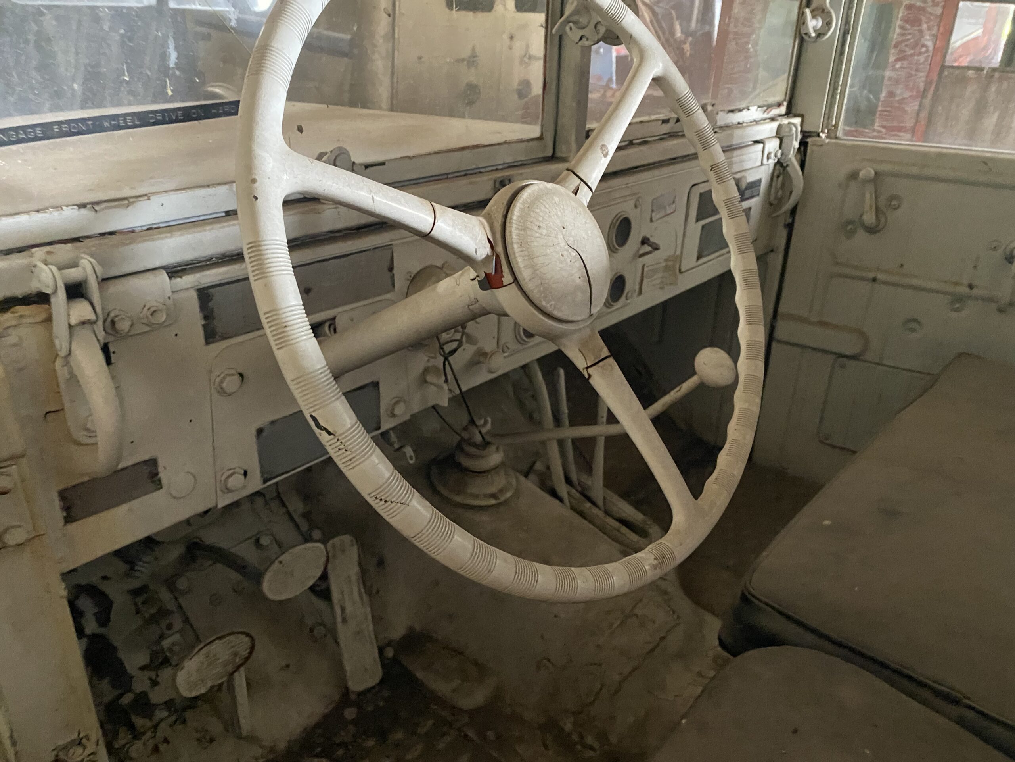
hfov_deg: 67.3
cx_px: 508
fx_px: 762
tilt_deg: -27.5
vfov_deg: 53.1
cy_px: 381
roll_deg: -4.3
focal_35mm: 26
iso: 800
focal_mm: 4.25
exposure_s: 1/30
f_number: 1.8
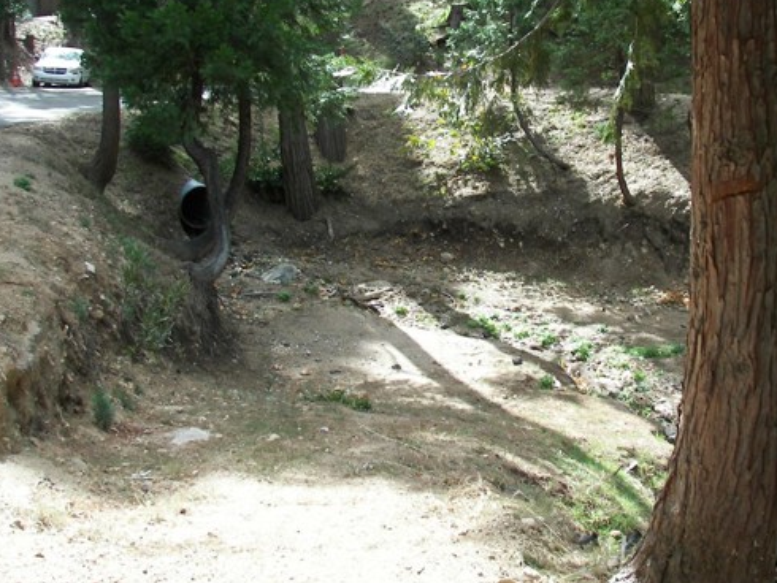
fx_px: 1055
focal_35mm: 47
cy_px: 257
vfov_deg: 30.9
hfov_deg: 40.3
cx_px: 447
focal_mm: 6
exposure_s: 1/250
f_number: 2.8
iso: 50
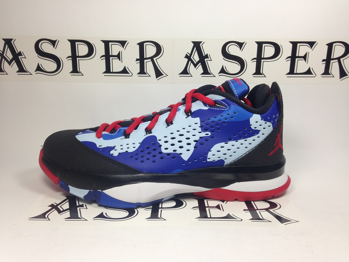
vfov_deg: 42.9
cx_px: 174
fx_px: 333
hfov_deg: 55.4
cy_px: 131
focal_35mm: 33
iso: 50
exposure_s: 1/132
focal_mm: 4.13
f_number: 2.4
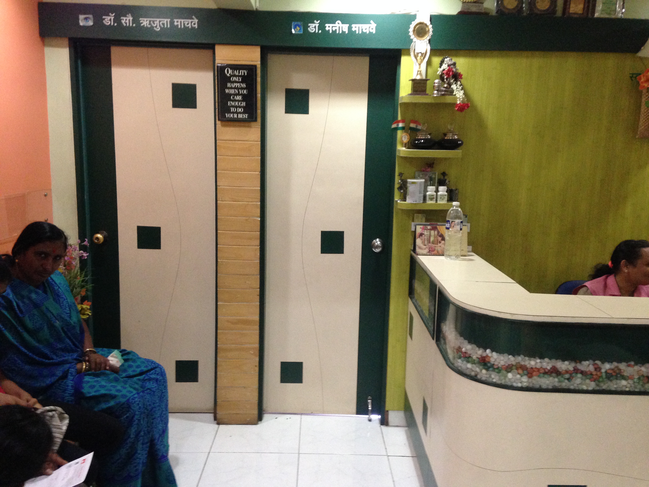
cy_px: 244
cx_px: 324
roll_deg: -0.3
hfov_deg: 55.4
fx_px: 619
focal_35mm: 33
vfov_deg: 42.9
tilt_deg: -9.4
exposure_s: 1/20
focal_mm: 4.12
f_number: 2.4
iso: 320
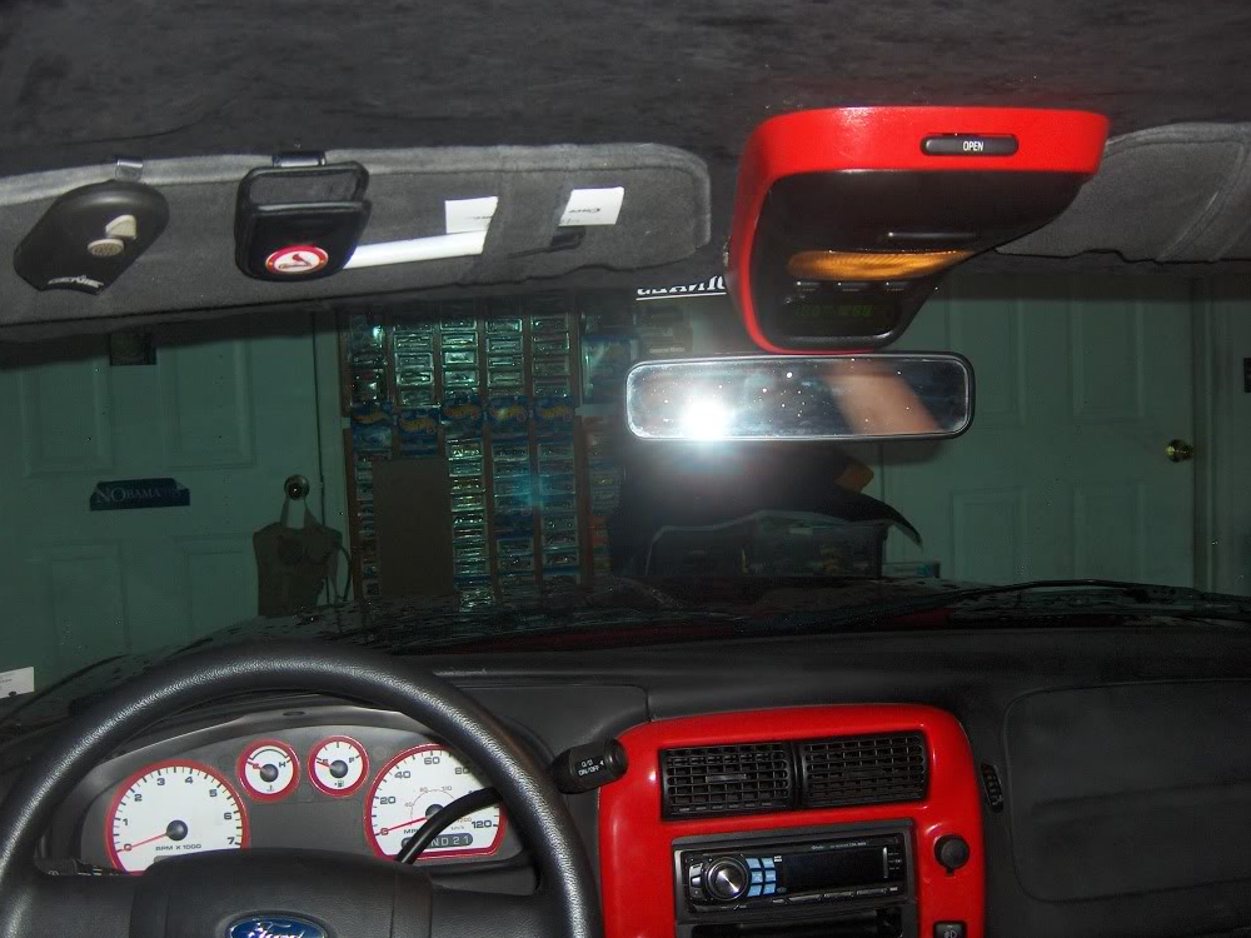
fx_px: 1446
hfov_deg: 46.8
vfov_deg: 36.0
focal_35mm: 40
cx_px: 613
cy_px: 457
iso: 100
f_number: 2.8
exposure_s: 1/60
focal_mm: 8
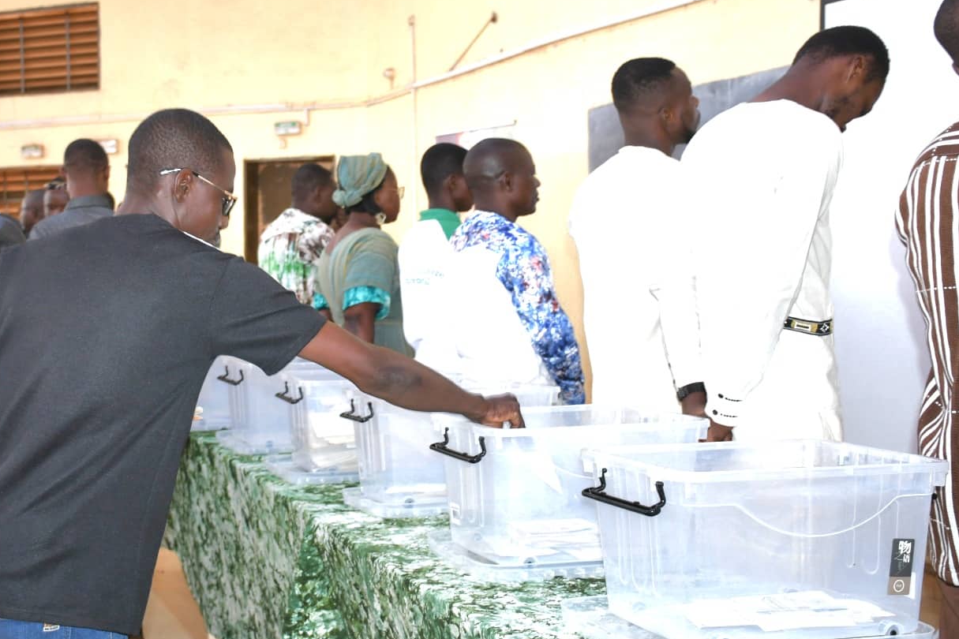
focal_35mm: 52
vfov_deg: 26.0
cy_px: 275
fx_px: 1385
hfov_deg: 37.9
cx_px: 350
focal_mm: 26
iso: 500
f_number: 4
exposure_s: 1/60.2
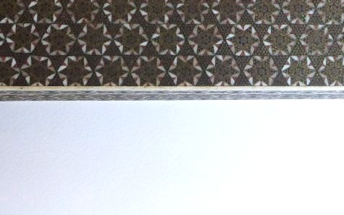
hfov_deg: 22.7
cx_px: 226
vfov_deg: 13.8
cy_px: -69
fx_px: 853
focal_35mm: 91
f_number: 3
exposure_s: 1/60
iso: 400
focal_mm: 6.1
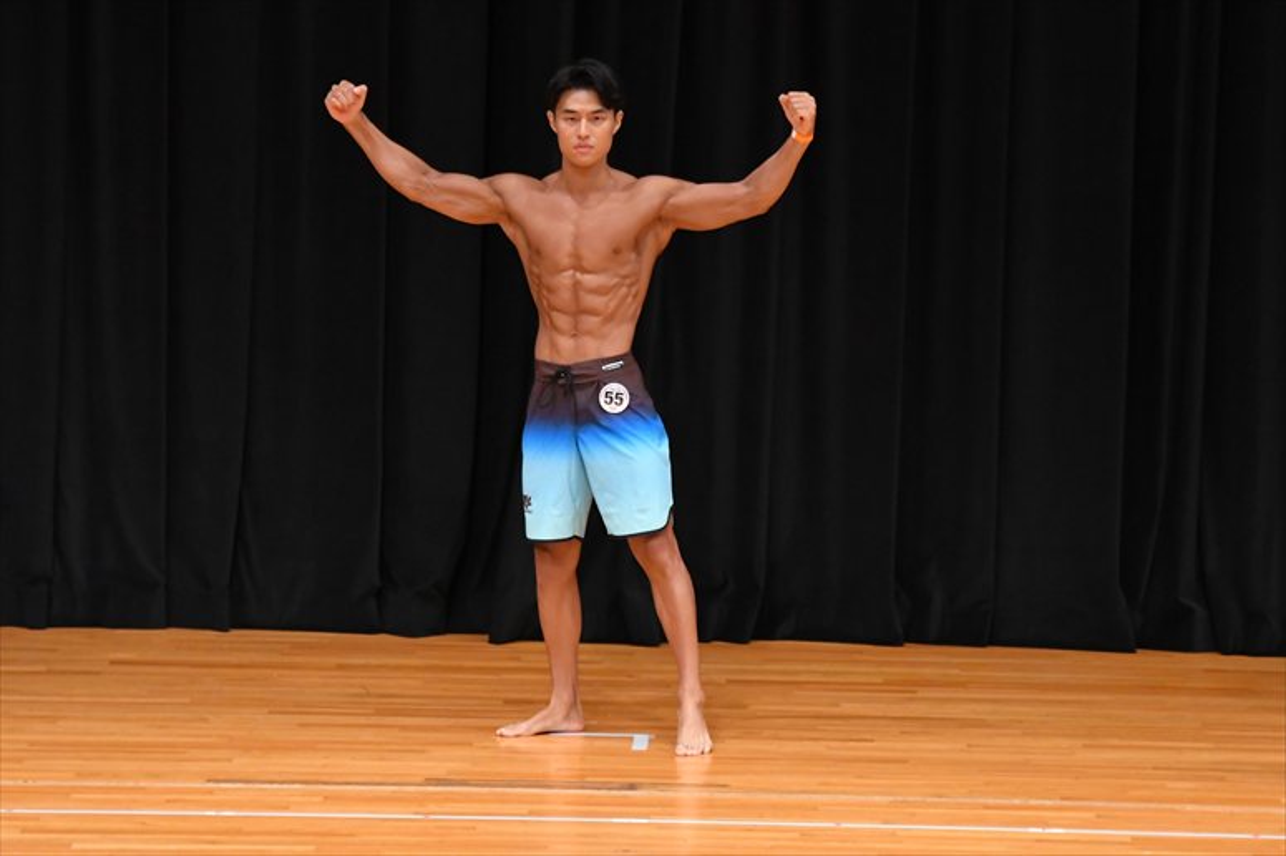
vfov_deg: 5.1
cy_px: 428
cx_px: 643
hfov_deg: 7.6
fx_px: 9640
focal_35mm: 270
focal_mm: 180
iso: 4000
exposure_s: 1/400
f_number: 5.6
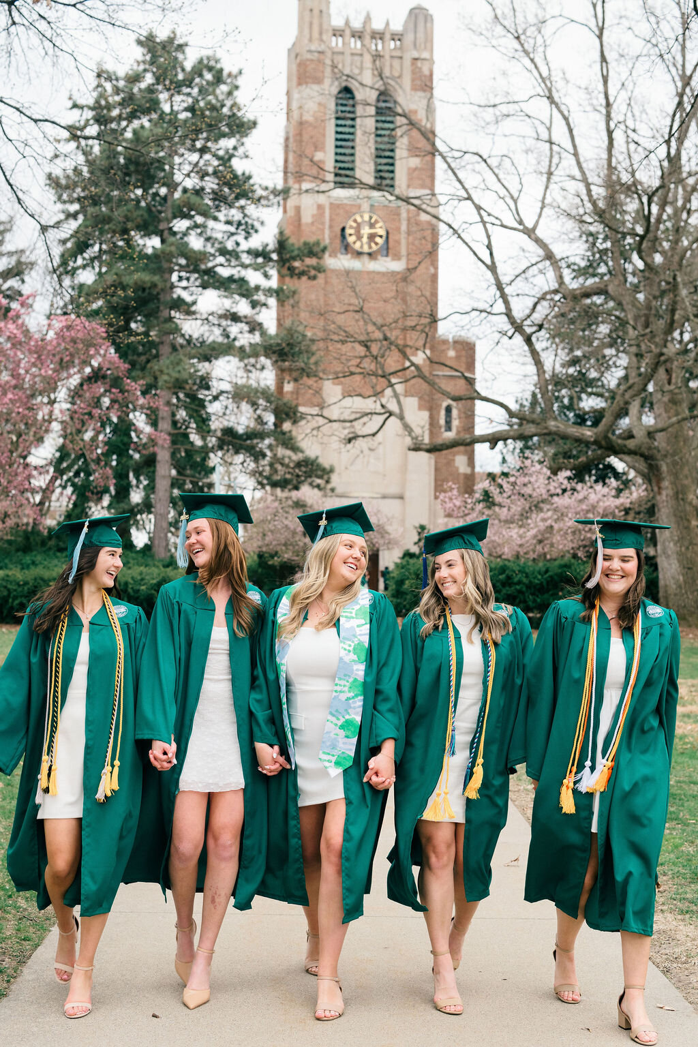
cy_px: 524
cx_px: 349
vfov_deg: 39.6
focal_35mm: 50
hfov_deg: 27.0
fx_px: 1454
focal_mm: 50
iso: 500
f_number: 4
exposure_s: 1/400
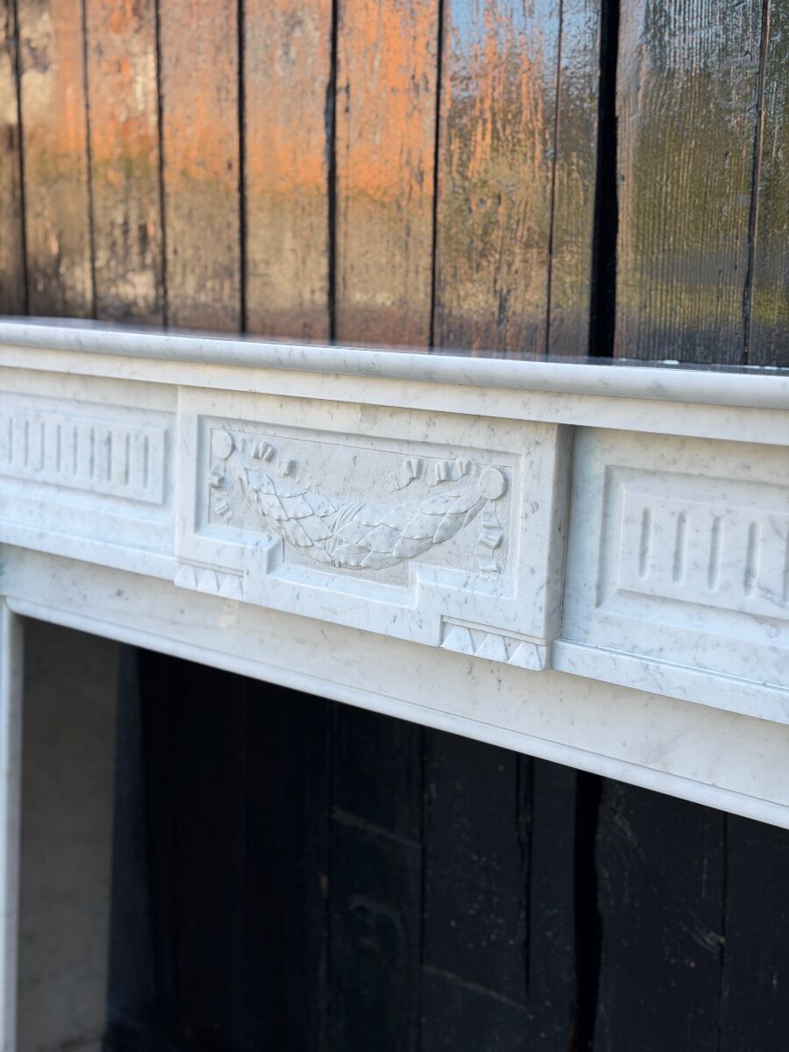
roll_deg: -0.7
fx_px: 1459
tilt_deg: -9.7
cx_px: 394
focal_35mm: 48
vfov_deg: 39.7
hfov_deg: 30.3
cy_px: 526
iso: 64
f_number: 1.78
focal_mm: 6.76
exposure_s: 1/396
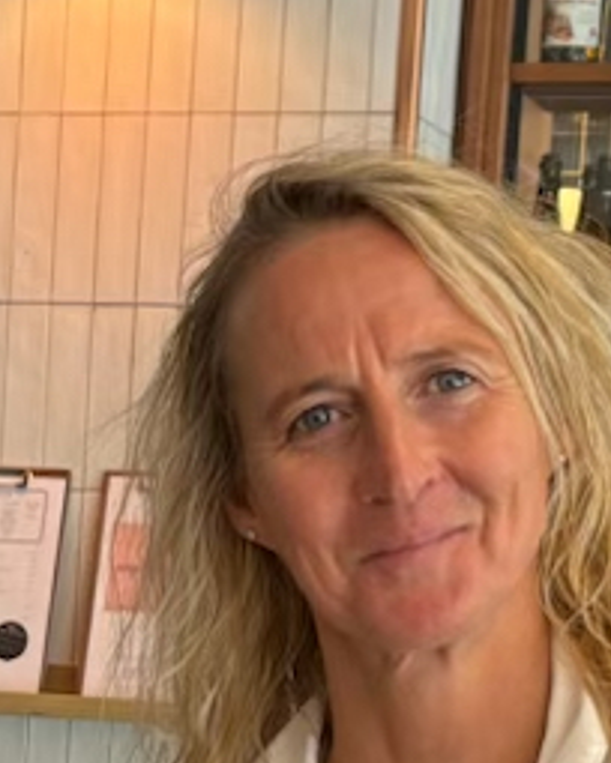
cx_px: -12
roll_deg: -2.7
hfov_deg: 9.6
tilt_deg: -4.6
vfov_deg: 11.8
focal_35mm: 159
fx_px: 3594
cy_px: 960
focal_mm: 5.96
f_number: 1.6
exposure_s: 1/100
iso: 125
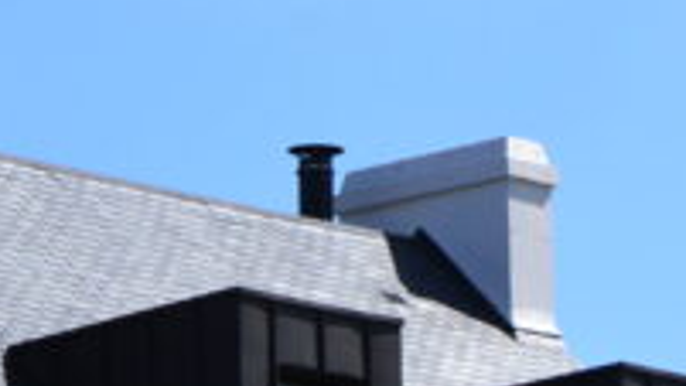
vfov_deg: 4.8
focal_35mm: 252
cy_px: 738
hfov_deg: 8.6
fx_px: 4583
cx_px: 345
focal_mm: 42
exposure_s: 1/400
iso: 400
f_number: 11
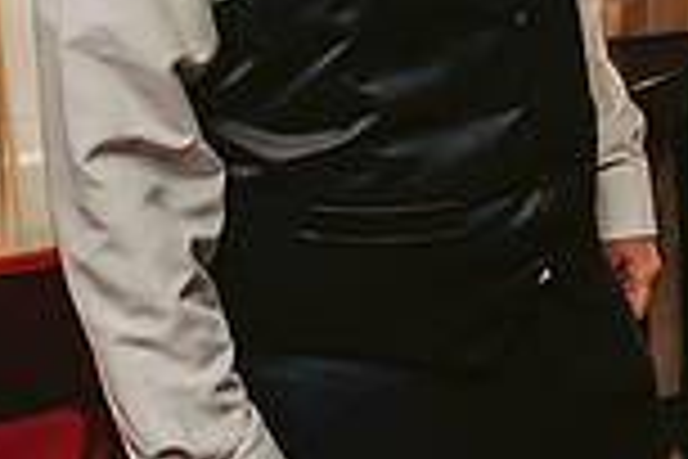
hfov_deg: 21.2
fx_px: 1739
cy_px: 2
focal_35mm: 91
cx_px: 764
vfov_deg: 14.8
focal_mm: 24
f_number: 3.2
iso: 800
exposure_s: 1/250
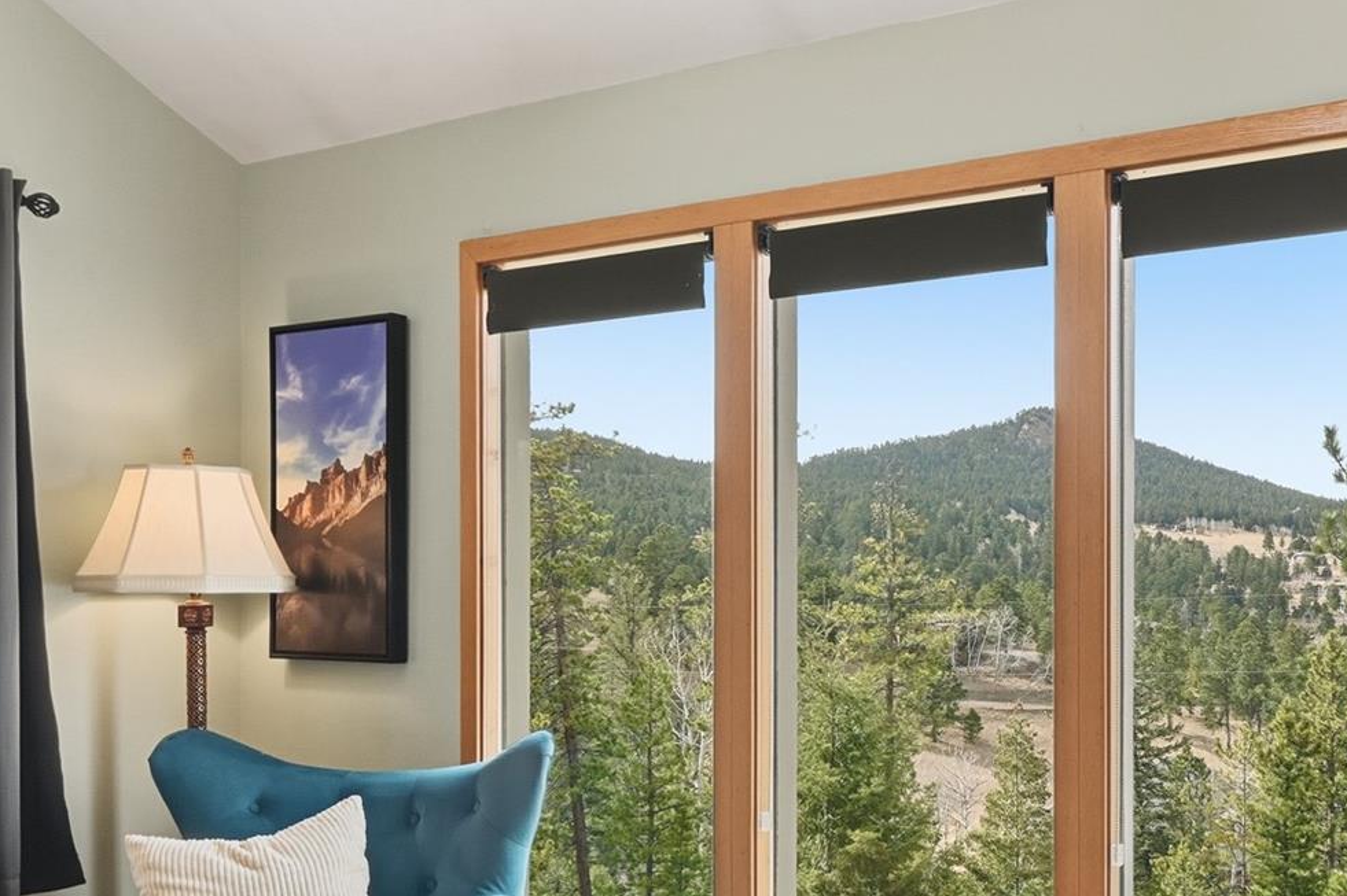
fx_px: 1159
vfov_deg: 41.7
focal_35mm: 31
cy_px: 596
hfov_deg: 56.5
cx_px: 1053
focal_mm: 19
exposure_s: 1/2000
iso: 400
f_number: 8
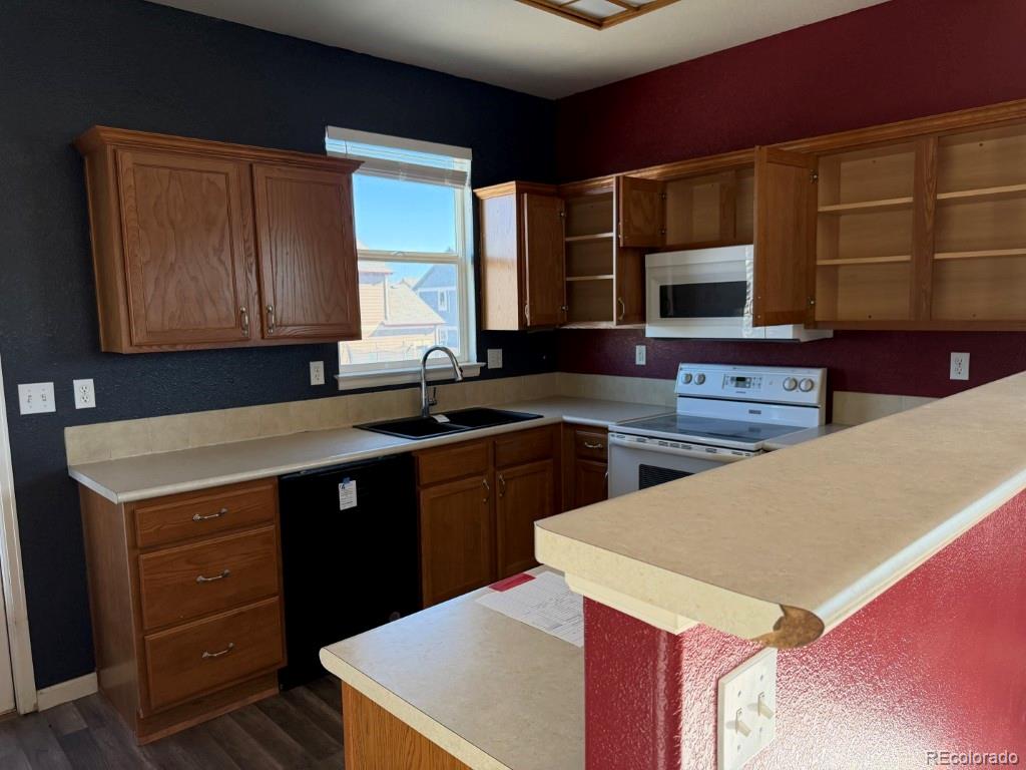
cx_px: 513
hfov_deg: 71.6
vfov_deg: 56.8
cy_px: 385
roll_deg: +0.8
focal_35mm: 24
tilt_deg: -6.2
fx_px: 711
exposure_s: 1/211
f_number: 1.78
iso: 200
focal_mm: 6.76
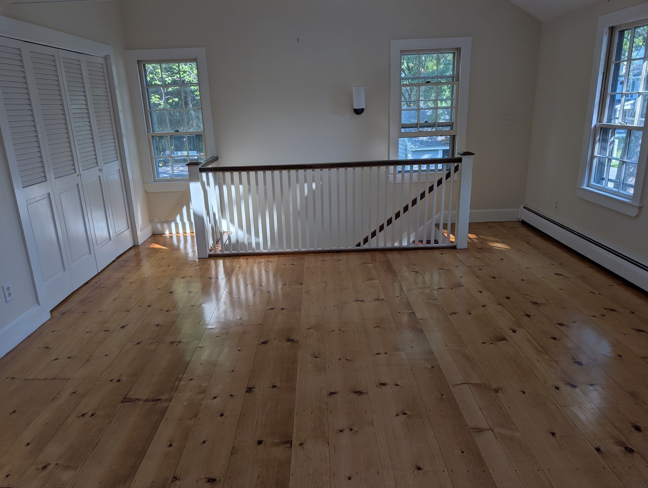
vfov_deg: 56.9
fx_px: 450
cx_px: 324
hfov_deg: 71.5
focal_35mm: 24
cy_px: 244
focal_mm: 6.9
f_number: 1.68
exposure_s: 1/962
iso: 23
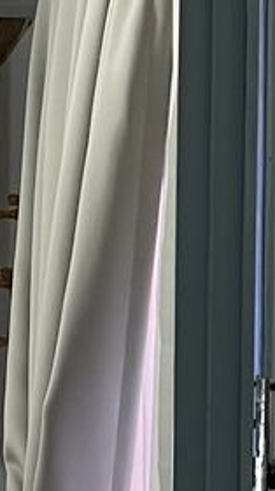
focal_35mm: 162
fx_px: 2105
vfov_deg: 13.2
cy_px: 405
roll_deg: -0.5
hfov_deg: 7.3
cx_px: -175
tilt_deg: -0.2
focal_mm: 5.7
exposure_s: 1/89
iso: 125
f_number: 1.5
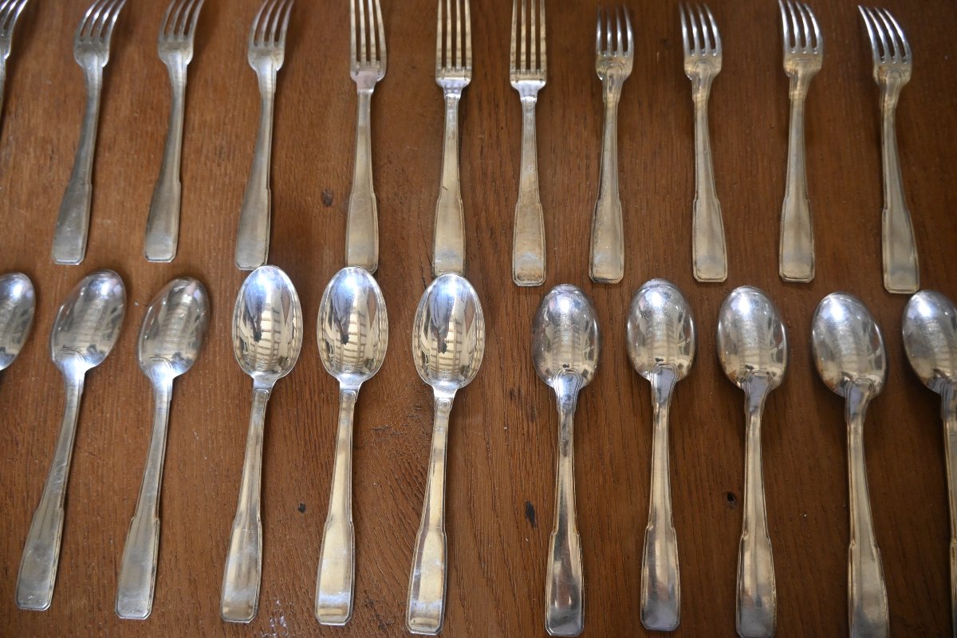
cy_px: 319
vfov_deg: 47.9
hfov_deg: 67.4
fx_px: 718
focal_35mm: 27
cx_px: 478
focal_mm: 18
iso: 1800
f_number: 3.5
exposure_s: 1/125
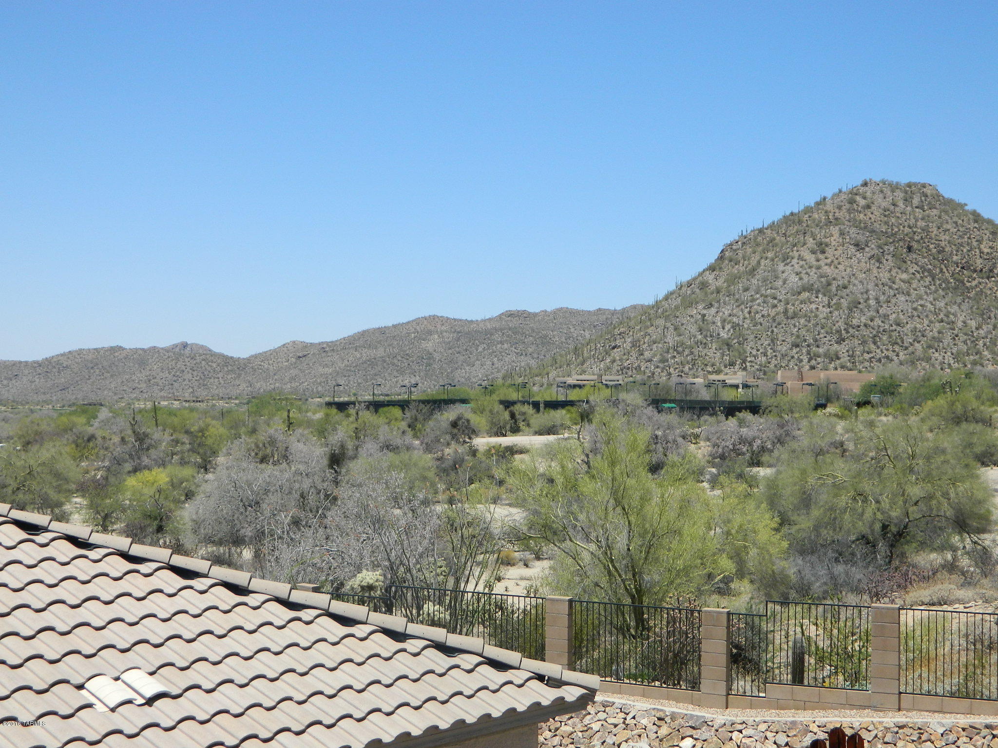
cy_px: 374
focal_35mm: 57
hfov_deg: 33.8
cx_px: 499
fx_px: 1643
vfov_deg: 25.7
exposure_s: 1/200
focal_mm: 10.2
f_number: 10.7
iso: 110
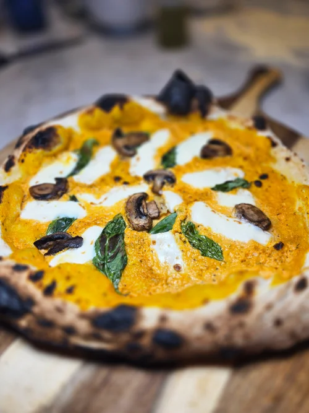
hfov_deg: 58.9
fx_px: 274
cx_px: 154
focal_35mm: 23
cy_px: 206
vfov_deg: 73.9
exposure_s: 1/142
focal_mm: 5.4
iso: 25
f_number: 1.8
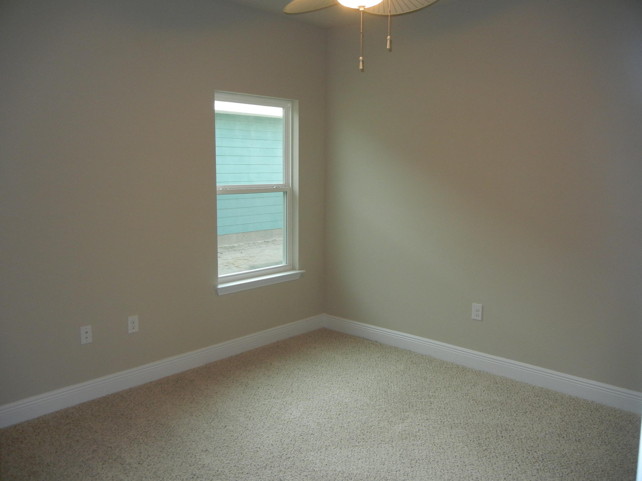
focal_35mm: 30
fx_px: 556
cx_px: 321
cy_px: 240
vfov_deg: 46.8
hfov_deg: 60.0
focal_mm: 5.4
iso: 200
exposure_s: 1/30
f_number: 3.5
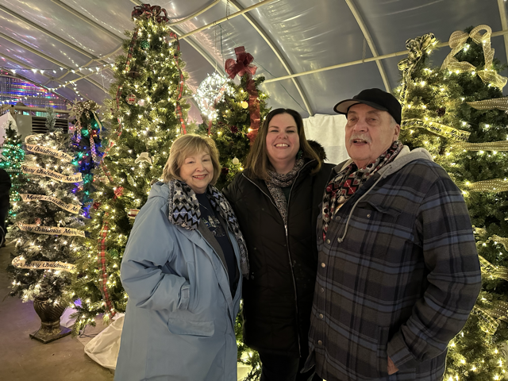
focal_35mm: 24
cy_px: 190
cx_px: 254
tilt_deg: -3.4
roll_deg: -0.3
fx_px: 352
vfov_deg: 56.8
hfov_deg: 71.6
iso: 1600
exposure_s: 1/24
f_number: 1.78
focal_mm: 6.86
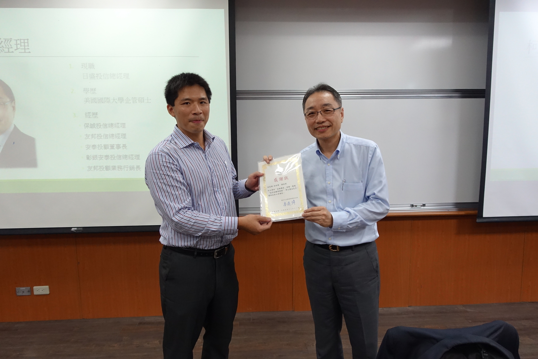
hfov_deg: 73.7
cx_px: 269
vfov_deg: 53.1
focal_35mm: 24
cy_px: 180
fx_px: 359
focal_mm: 8.8
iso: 1000
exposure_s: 1/250
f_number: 2.5
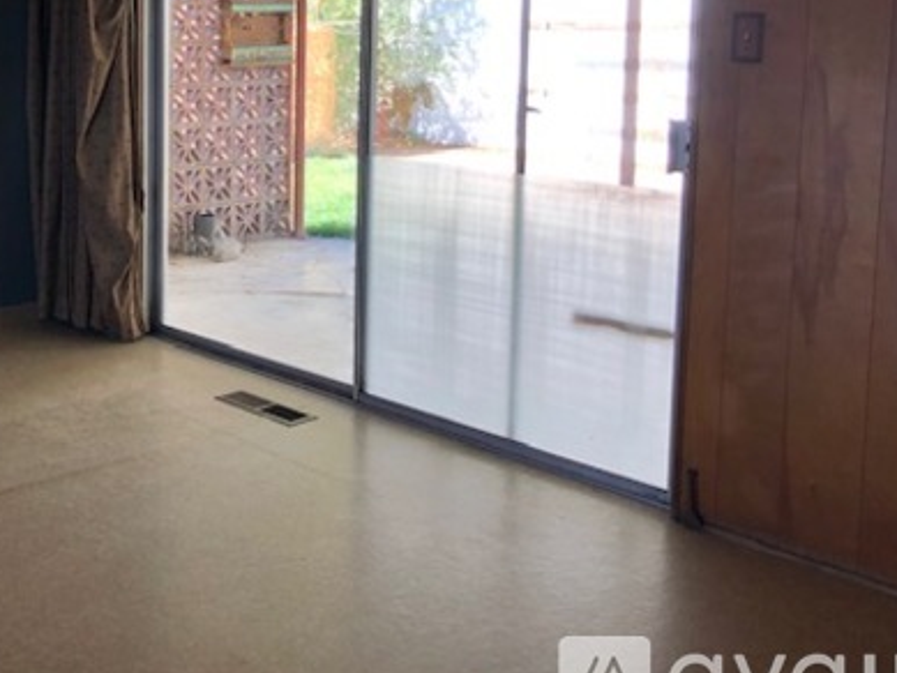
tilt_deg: -8.5
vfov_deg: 29.7
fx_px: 1244
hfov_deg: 38.0
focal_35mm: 48
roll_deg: +0.7
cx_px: 163
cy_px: 152
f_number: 1.8
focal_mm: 3.99
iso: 64
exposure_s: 1/120
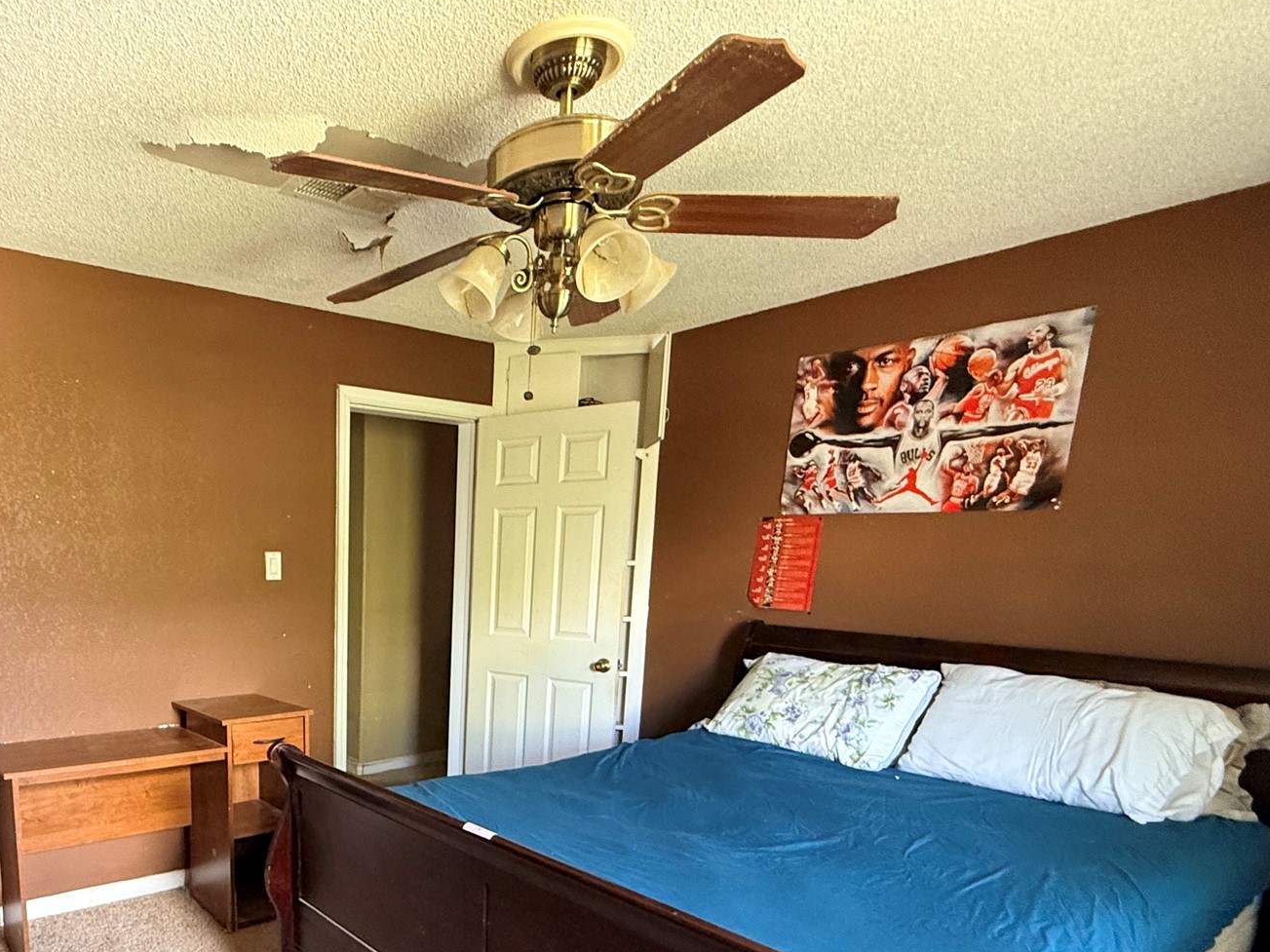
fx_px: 807
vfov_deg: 58.2
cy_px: 704
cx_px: 356
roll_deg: -0.3
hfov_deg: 72.4
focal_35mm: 22
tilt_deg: -10.7
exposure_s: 1/60
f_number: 2.2
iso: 400
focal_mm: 2.22
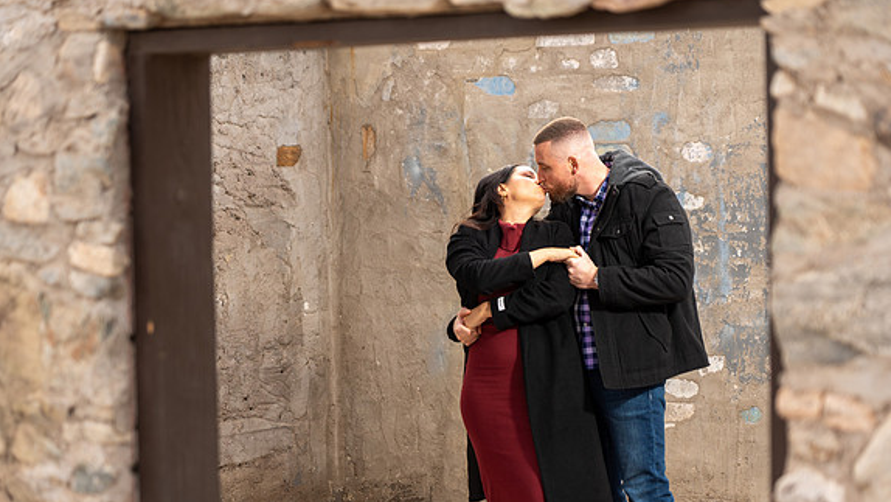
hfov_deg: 20.0
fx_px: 2528
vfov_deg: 11.3
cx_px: 447
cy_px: 295
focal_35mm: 107
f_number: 4
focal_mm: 101
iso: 50
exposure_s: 1/200
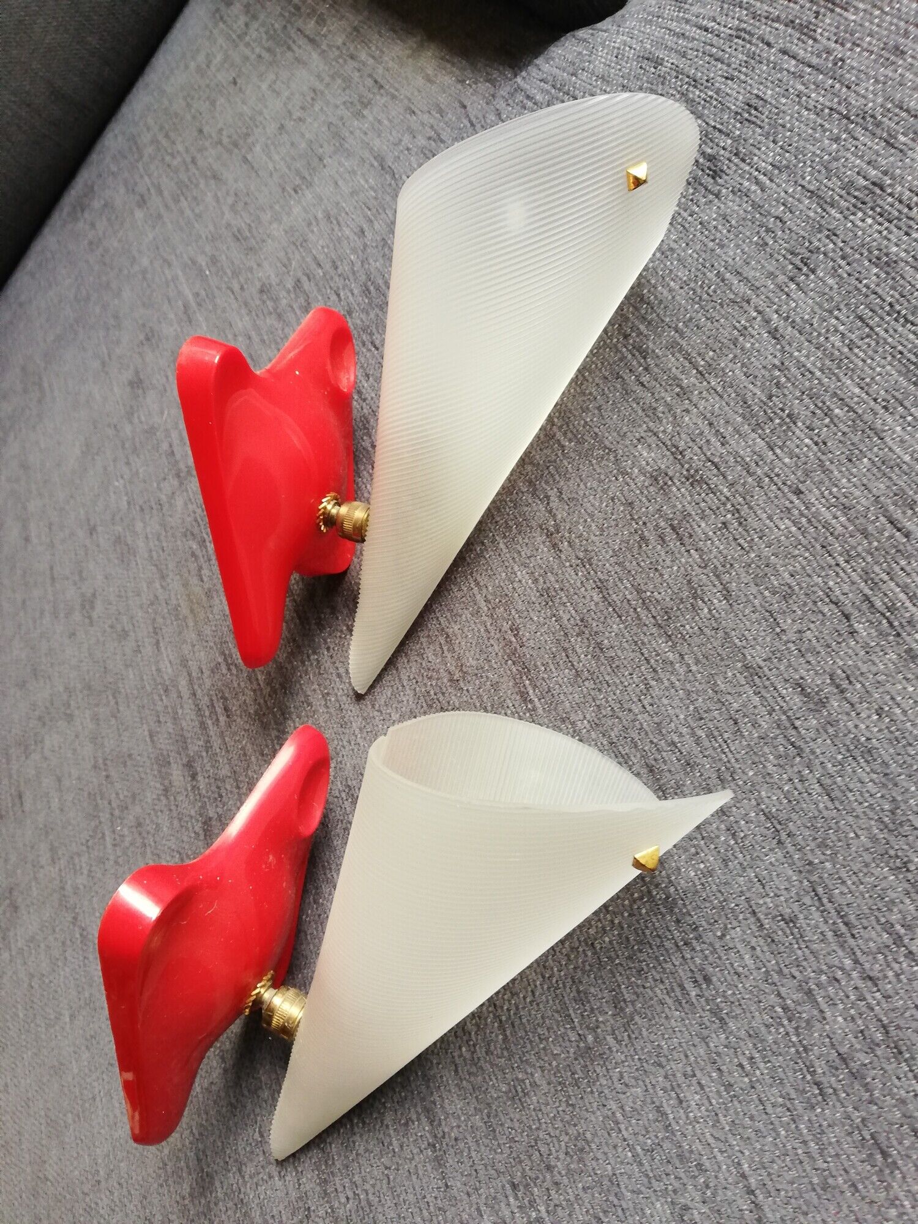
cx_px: 459
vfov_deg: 67.3
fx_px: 919
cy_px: 612
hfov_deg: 53.1
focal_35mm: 26
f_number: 2.2
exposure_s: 1/50
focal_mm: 3.81
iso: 200
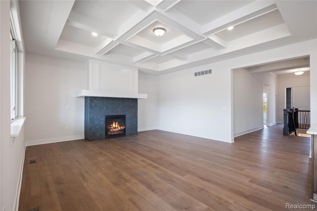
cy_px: 106
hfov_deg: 96.8
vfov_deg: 73.7
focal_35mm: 16
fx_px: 141
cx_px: 158
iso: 400
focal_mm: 16
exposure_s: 1/5
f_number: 9
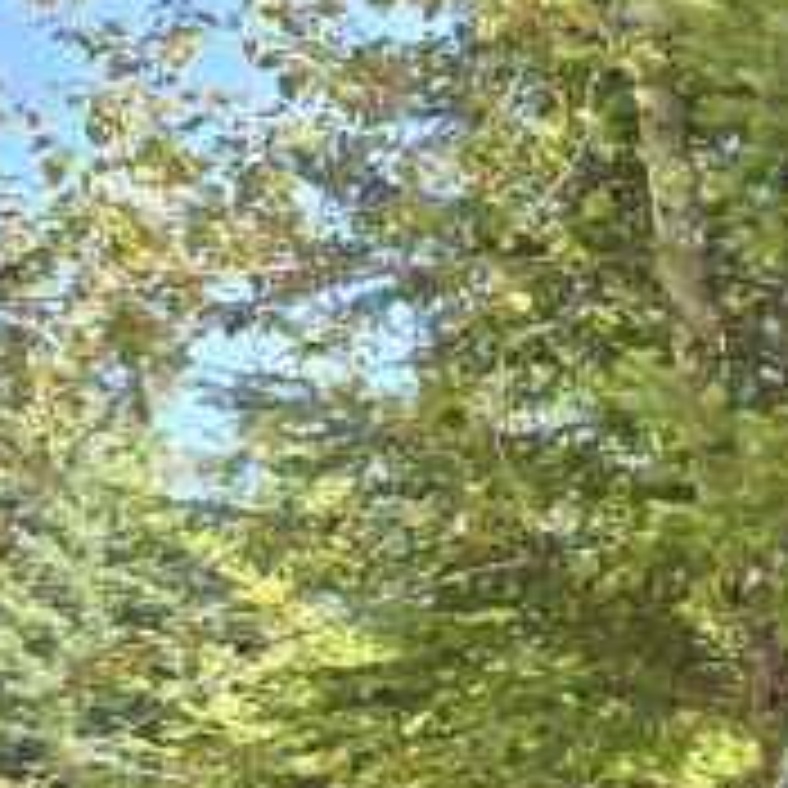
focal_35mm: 93
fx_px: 2395
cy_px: 946
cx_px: 1788
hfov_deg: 14.1
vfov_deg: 17.8
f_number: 1.7
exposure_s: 1/180
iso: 25
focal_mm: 6.3
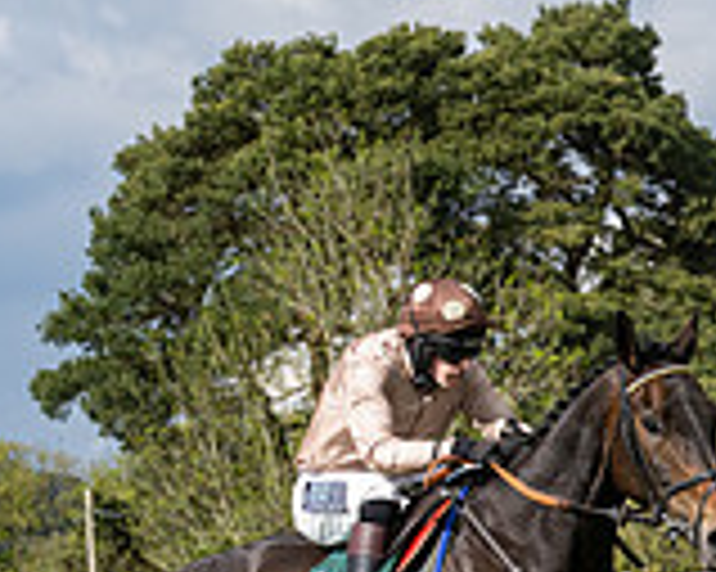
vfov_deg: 5.1
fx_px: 6417
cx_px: 602
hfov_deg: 6.4
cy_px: 890
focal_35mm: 303
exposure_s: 1/3200
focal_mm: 70
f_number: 5
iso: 400
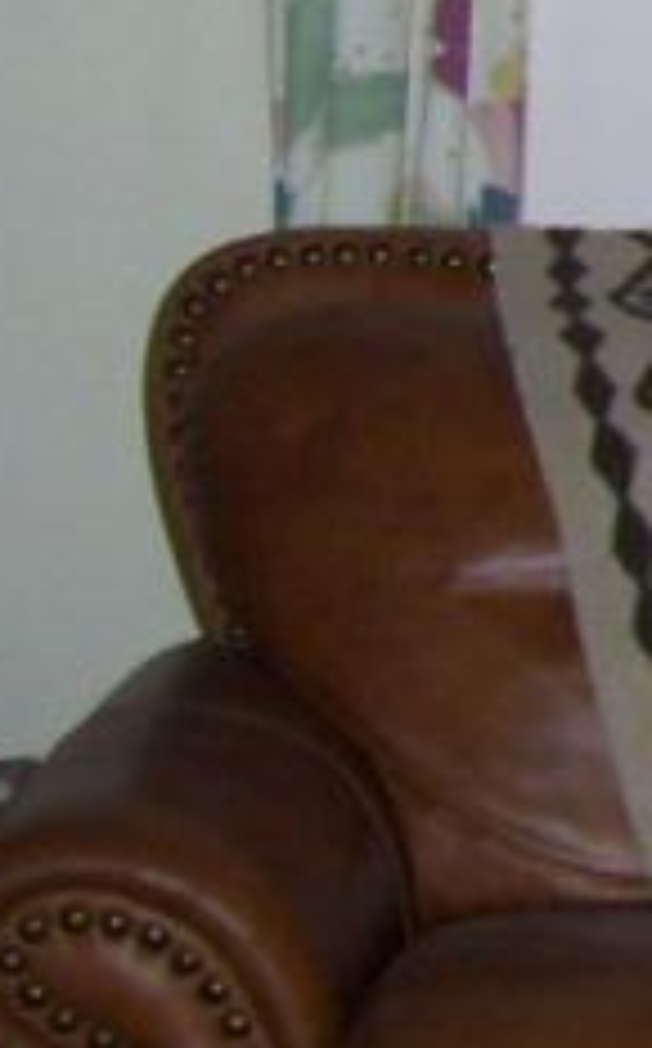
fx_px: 4791
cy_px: -22
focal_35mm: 168
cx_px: 2163
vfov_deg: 12.3
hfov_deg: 6.8
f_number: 2.7
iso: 200
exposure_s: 1/60
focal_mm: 6
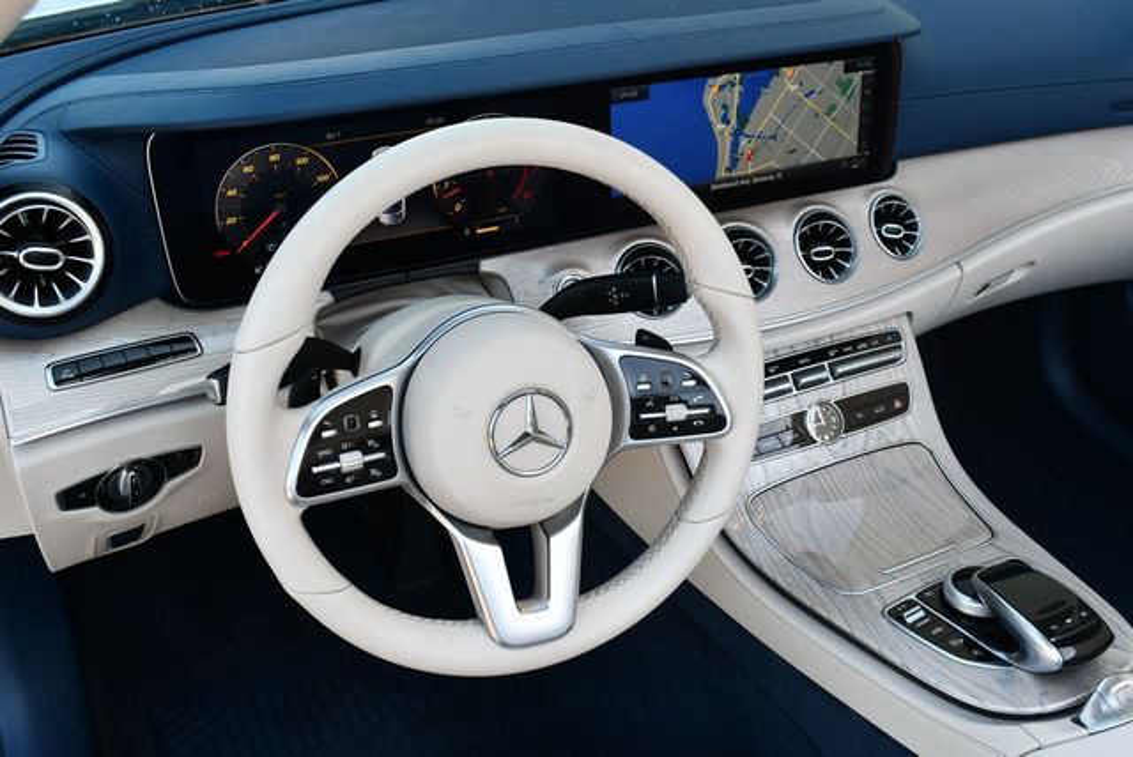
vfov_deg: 36.9
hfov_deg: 53.1
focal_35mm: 36
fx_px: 1134
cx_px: 566
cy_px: 378
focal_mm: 18
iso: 400
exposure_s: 1/250
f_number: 4.5
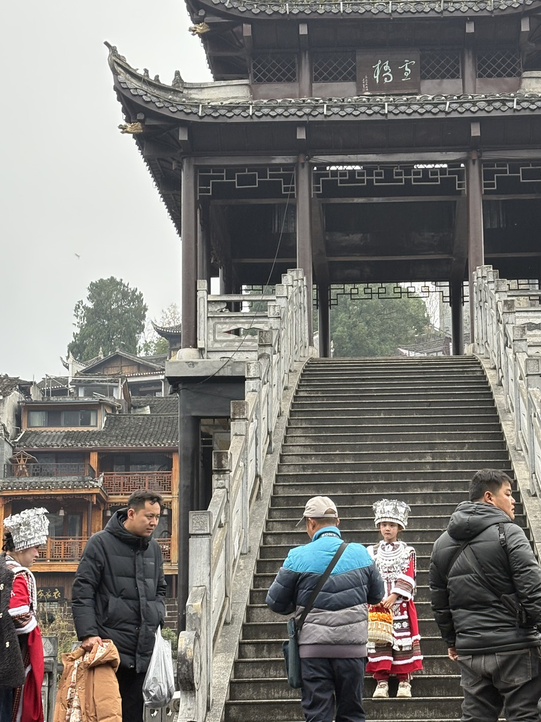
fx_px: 1584
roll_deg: +0.8
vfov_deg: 25.7
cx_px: 370
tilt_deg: +11.9
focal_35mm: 76
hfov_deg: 19.3
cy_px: 378
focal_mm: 5.96
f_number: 1.6
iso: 50
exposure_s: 1/99
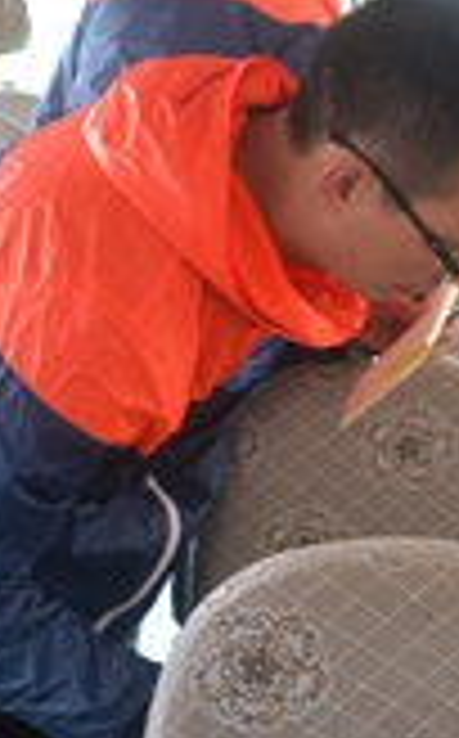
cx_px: 477
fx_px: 1687
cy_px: 457
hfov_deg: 15.2
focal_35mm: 84
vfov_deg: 24.6
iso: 800
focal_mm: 18
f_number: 4.5
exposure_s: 1/80
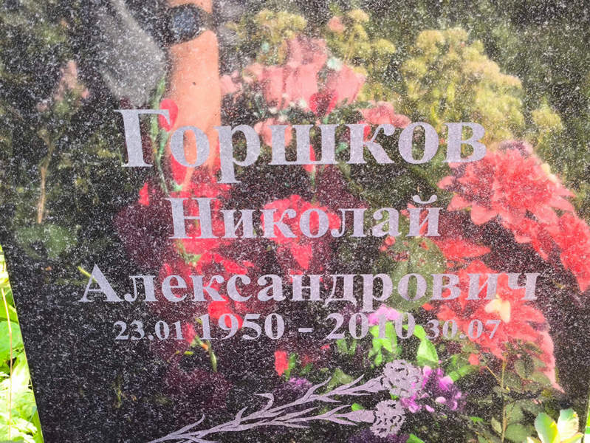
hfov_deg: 38.2
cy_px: 222
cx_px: 295
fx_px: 853
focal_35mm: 50
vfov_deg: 29.1
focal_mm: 4.71
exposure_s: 1/100
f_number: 1.7
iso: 64
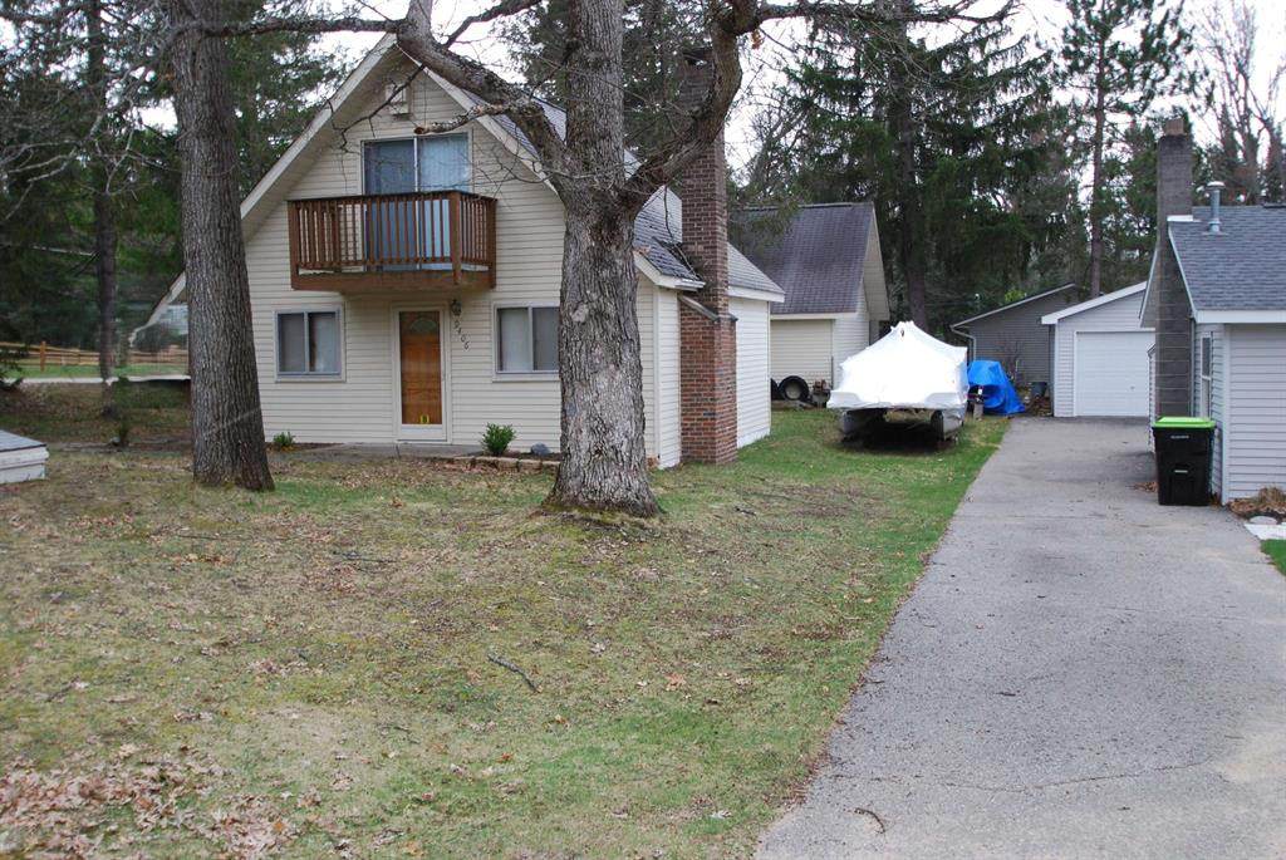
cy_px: 430
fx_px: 1287
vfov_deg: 37.0
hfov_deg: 53.1
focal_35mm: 36
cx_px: 643
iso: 200
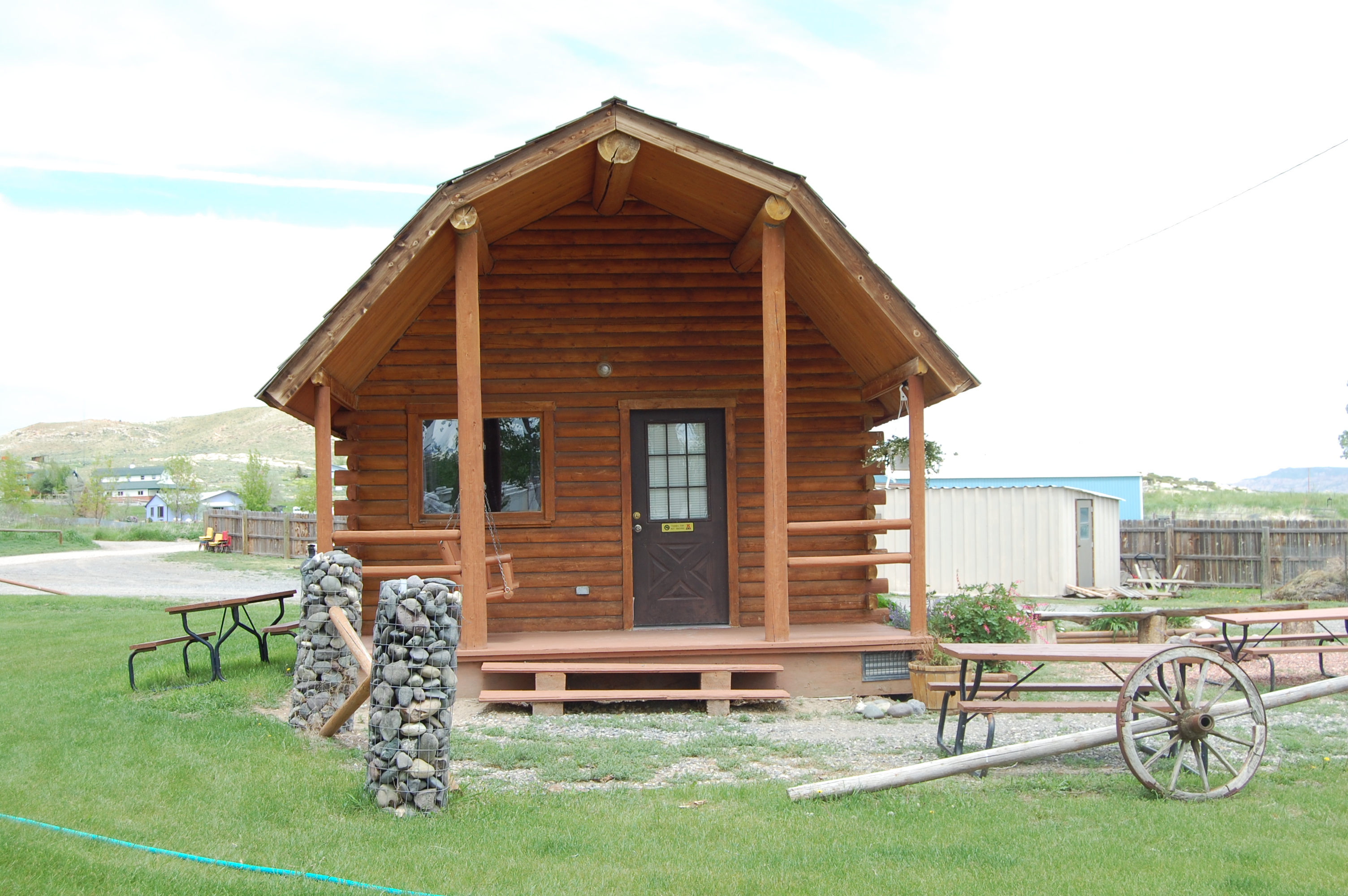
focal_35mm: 45
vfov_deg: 29.8
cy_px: 448
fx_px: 1683
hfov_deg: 43.6
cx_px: 674
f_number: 8
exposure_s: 1/250
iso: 200
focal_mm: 30
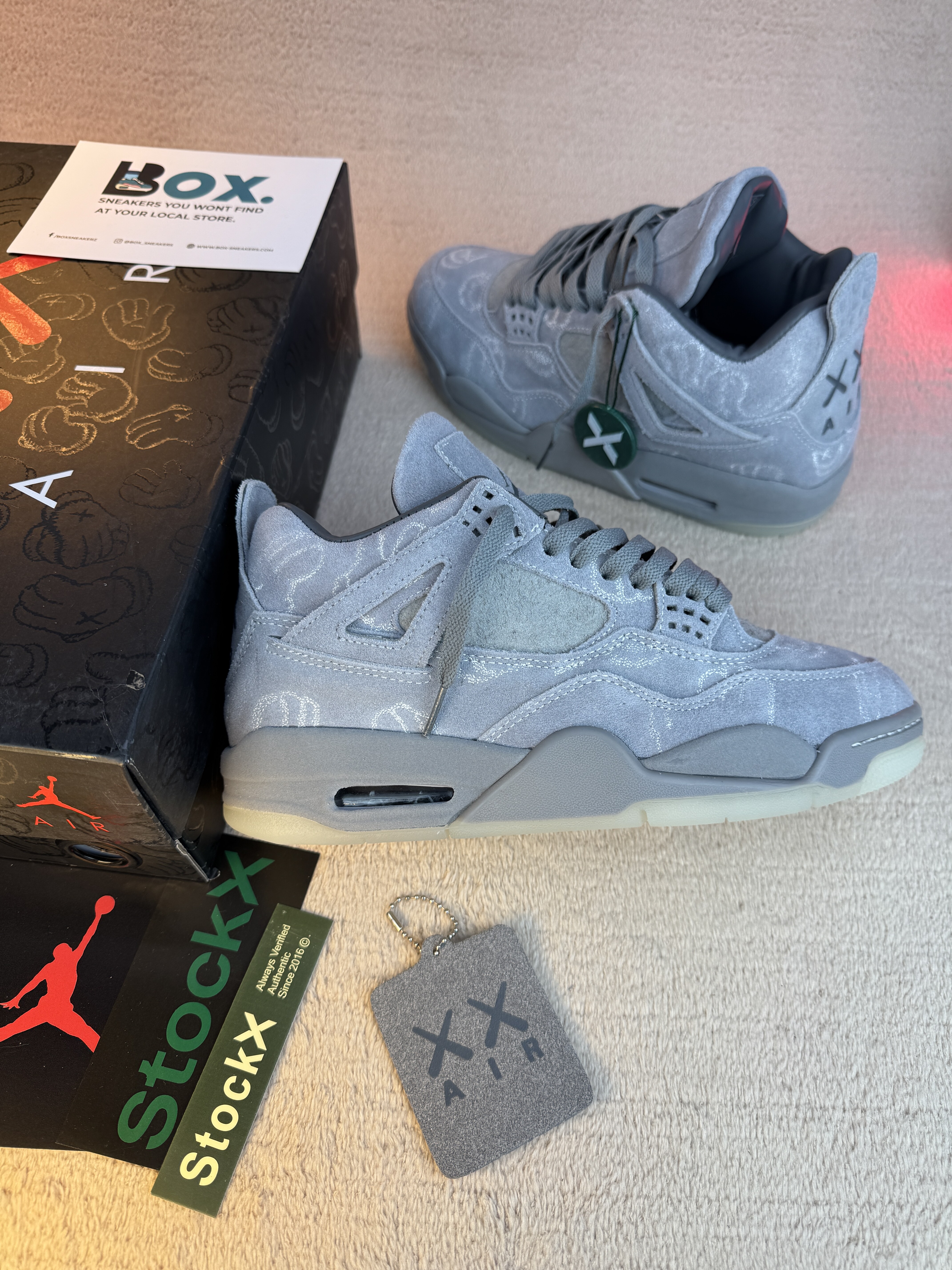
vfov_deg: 71.6
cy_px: 635
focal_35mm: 24
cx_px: 476
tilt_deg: -56.1
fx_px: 880
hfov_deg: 56.8
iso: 80
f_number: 1.78
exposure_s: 1/822
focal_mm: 6.76
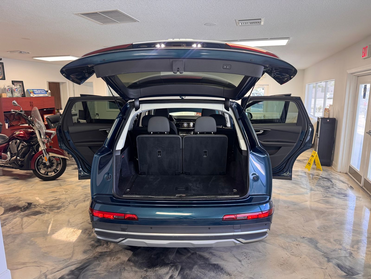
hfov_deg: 71.6
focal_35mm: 24
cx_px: 186
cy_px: 140
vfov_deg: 56.8
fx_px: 257
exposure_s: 1/60
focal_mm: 6.76
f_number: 1.78
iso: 160
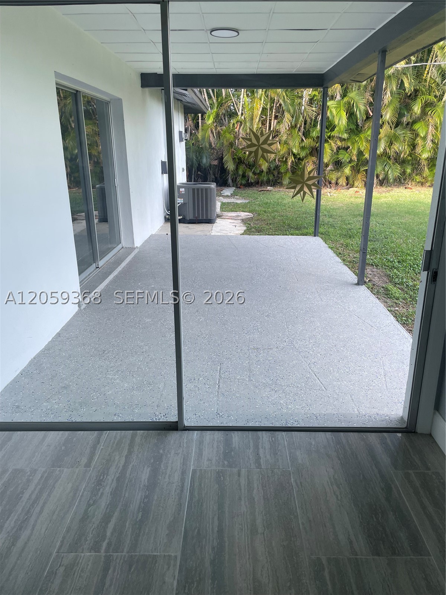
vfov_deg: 67.3
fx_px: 447
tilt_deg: -16.3
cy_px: 298
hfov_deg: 53.1
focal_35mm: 26
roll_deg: -1.3
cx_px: 223
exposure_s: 1/133
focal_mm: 4.2
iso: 32
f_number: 1.6
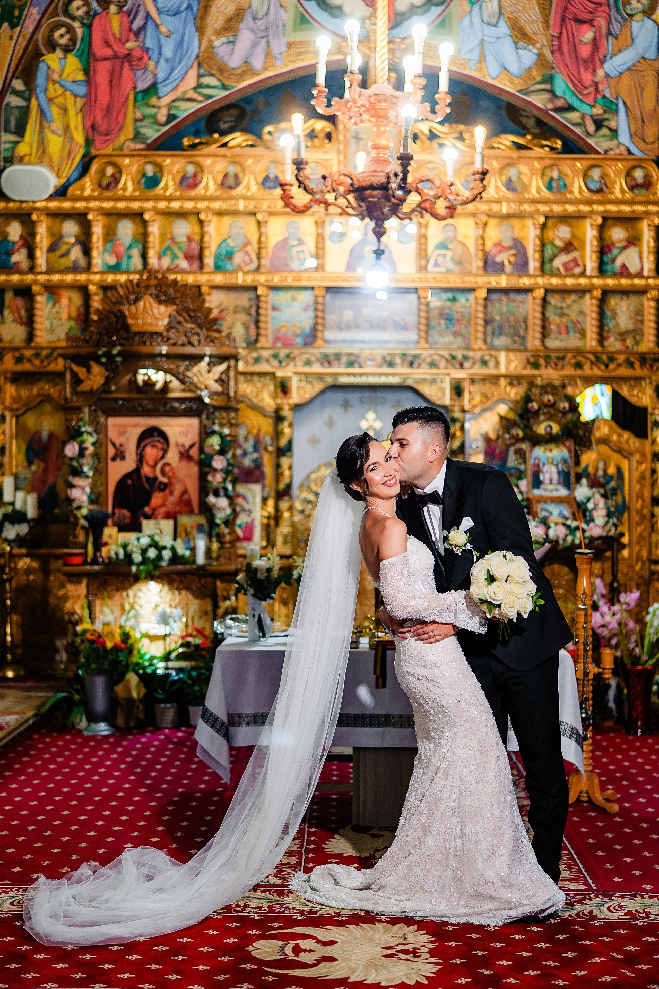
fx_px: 1373
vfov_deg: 39.6
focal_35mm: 50
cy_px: 494
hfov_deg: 27.0
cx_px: 330
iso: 400
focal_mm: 50
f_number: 1.4
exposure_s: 1/250
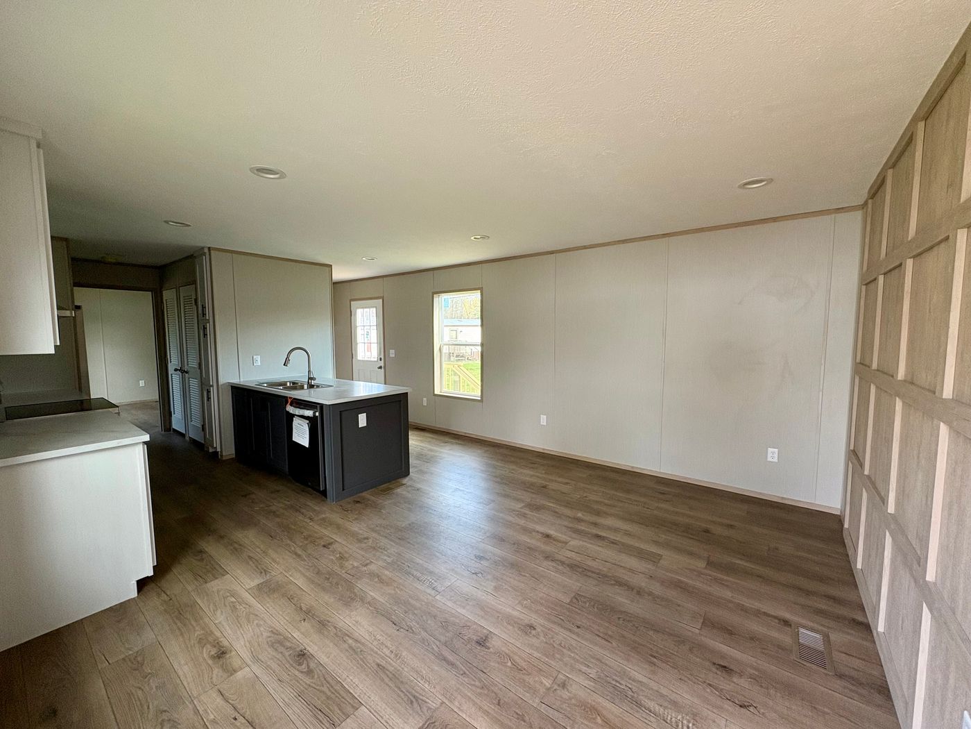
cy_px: 364
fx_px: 393
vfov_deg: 85.7
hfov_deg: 102.1
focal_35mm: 14
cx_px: 486
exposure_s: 1/99
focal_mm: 2.22
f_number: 2.2
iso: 160
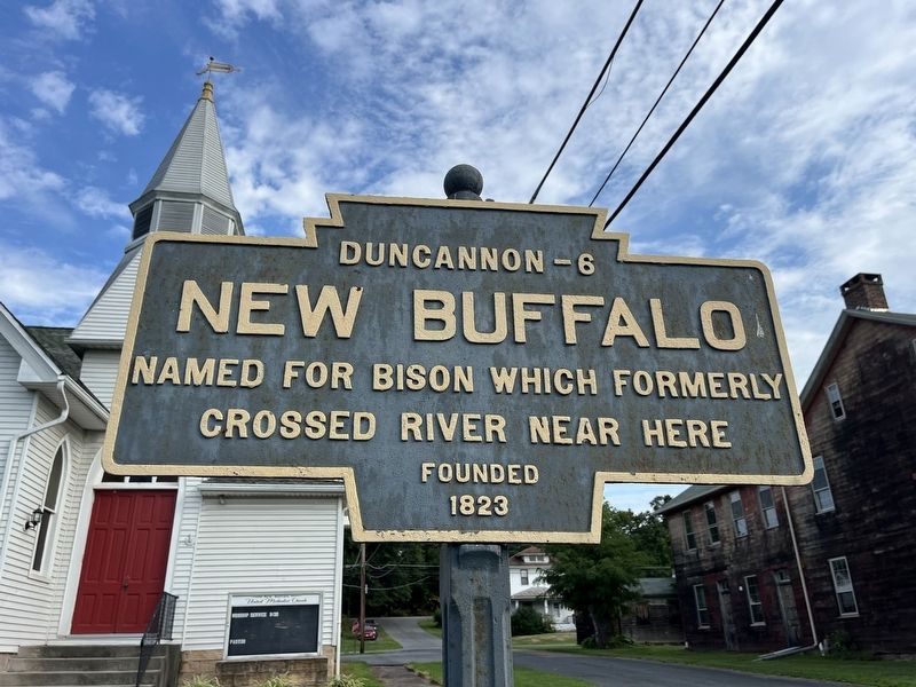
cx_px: 458
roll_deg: +2.1
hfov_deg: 67.3
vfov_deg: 53.1
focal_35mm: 26
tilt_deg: +25.6
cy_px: 344
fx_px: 688
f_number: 1.6
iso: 50
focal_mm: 5.1
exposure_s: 1/2463
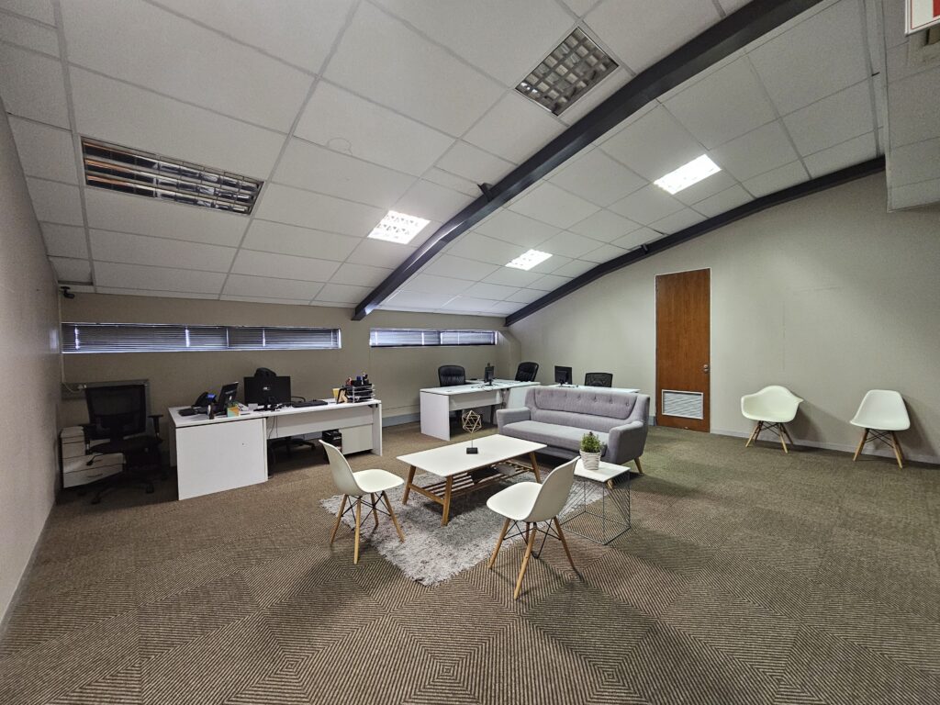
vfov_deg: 89.9
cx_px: 470
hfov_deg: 106.2
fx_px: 353
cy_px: 352
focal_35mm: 13
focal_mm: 2.2
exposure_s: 1/33
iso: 500
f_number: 2.2
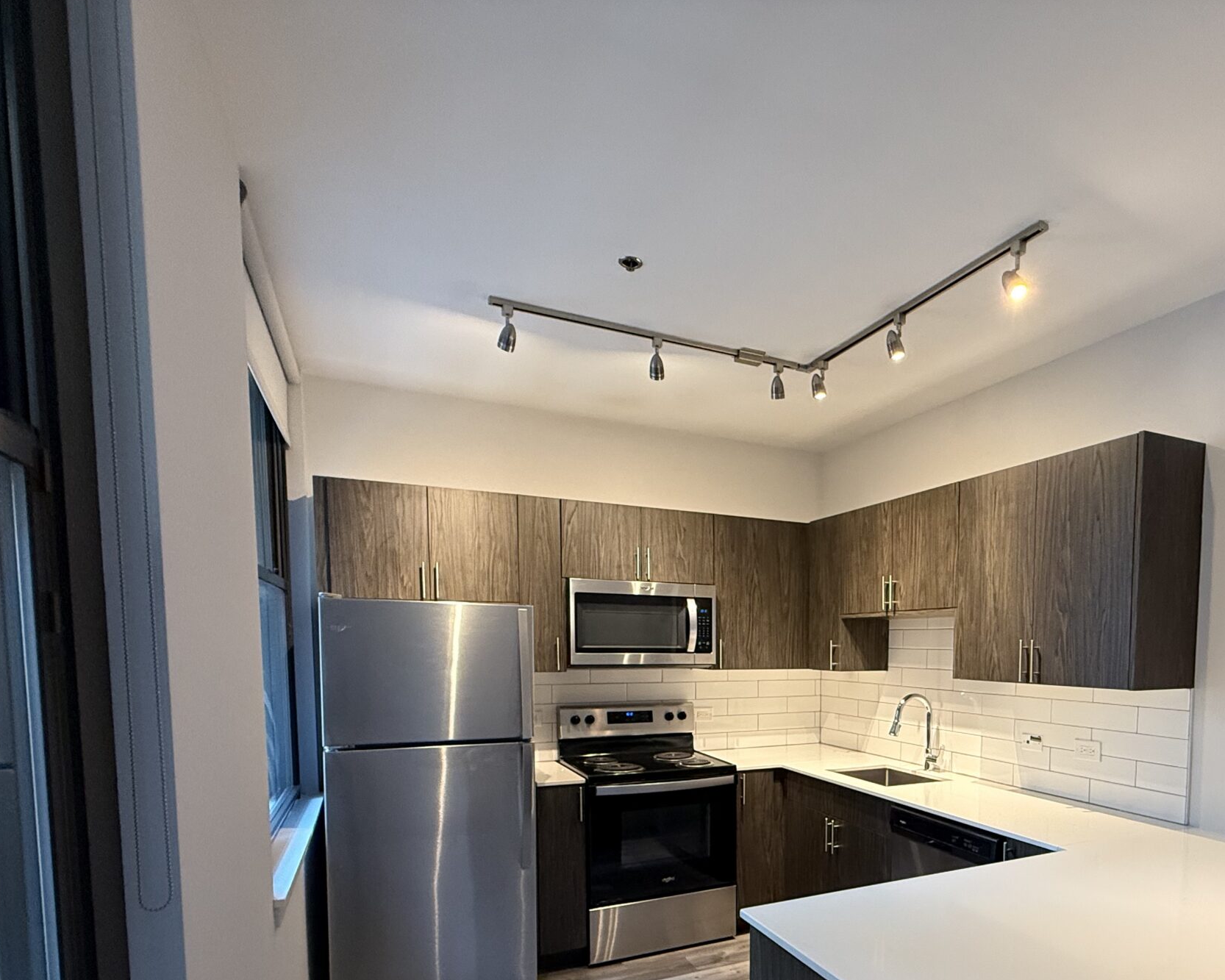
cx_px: 791
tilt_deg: -4.5
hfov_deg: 75.8
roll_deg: -0.1
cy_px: 702
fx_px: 761
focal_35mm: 21
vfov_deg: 62.7
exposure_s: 1/60
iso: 400
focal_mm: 2.22
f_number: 2.2
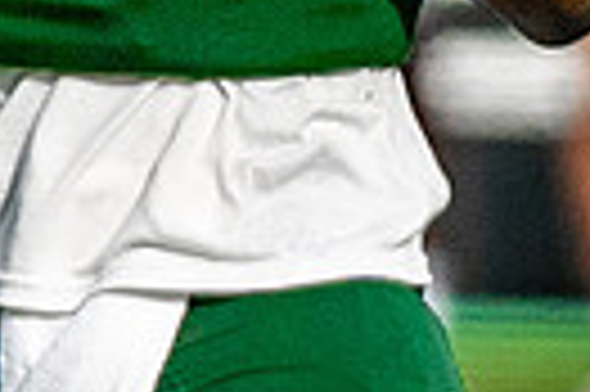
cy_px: -137
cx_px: -19
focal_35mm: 3325
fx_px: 54425
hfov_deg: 0.6
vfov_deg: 0.4
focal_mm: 200
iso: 400
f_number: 2.8
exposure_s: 1/2000
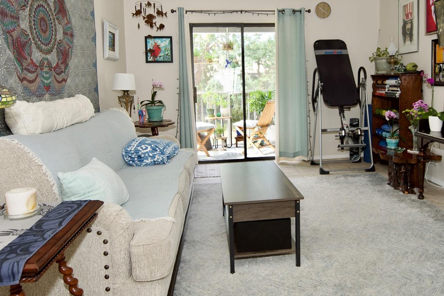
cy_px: 115
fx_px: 345
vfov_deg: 46.1
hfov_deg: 65.0
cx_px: 260
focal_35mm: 28
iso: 250
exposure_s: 1/60
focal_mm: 14
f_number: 4
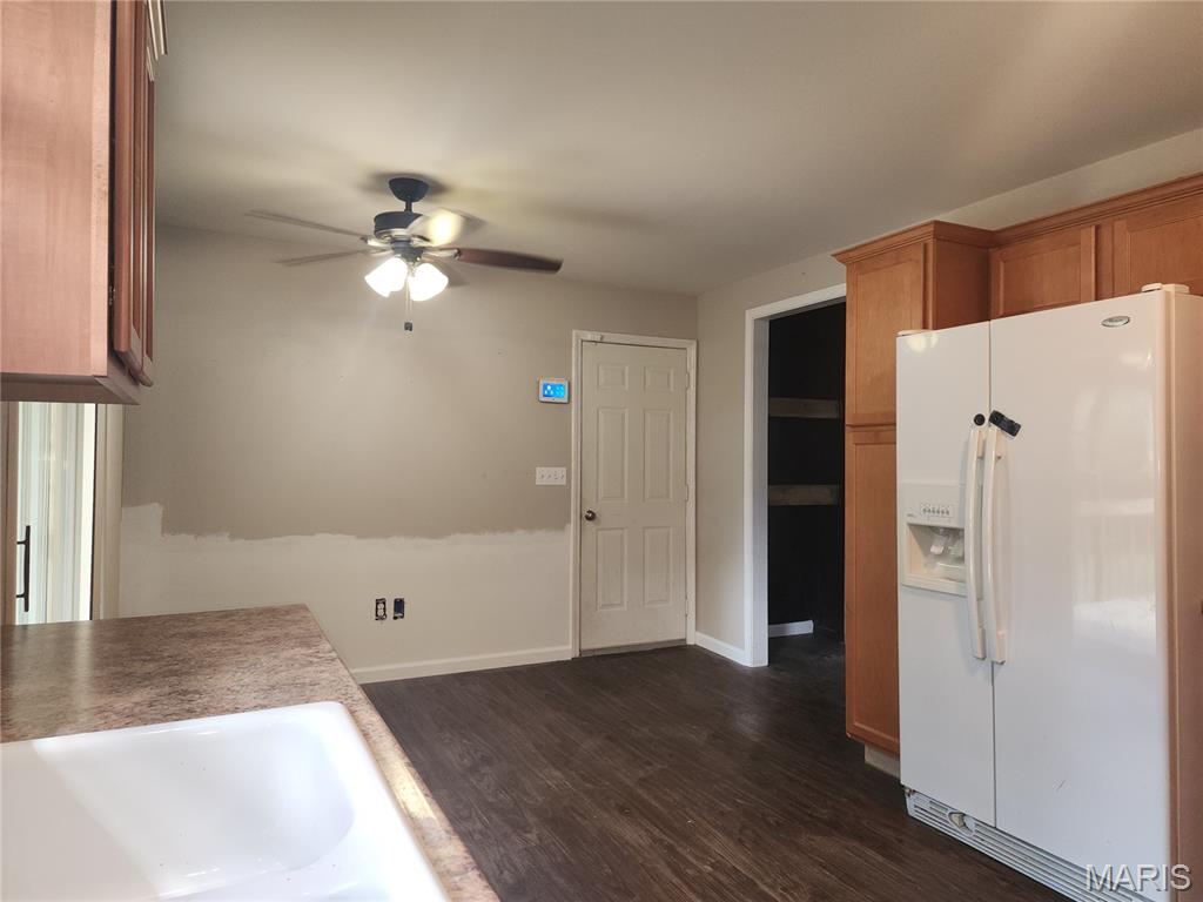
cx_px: 602
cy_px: 451
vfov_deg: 58.9
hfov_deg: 73.9
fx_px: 799
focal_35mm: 23
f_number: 1.8
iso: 125
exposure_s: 1/60
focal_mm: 6.4
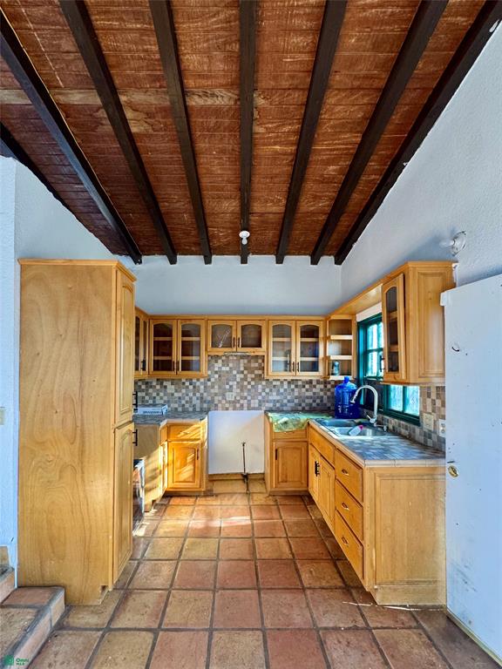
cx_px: 251
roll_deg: -0.5
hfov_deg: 85.7
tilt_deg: +4.9
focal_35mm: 14
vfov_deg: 102.1
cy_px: 334
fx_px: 271
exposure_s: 1/99
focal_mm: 2.22
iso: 200
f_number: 2.2
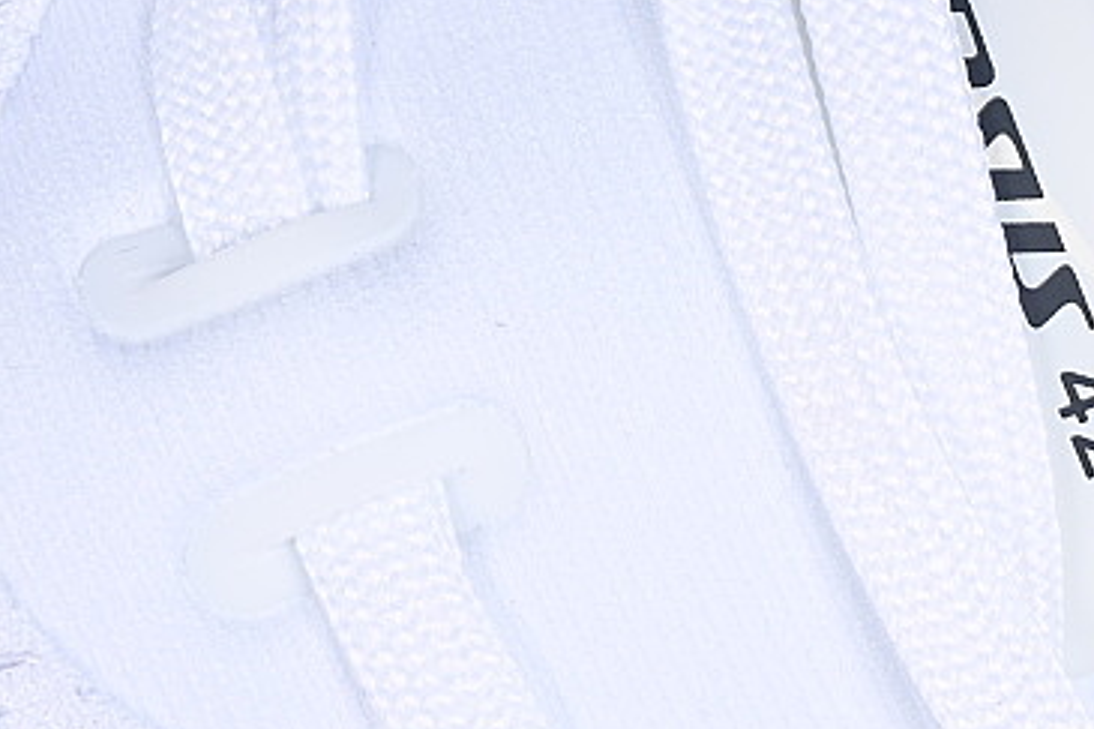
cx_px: 893
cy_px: 216
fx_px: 6743
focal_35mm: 222
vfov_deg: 6.2
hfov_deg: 9.3
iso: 160
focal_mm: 50
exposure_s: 1/80
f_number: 7.1
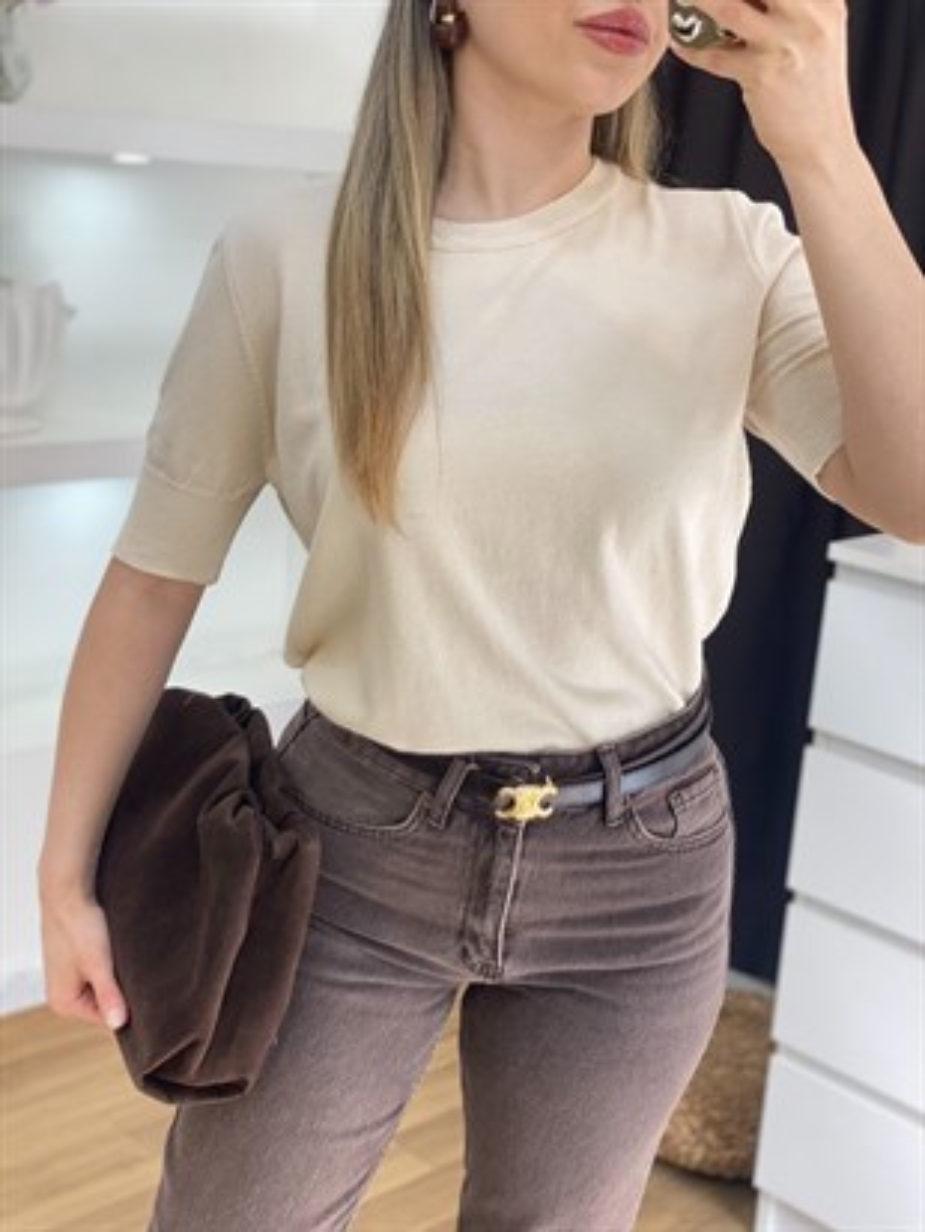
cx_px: 462
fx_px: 1852
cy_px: 616
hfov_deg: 28.0
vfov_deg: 36.8
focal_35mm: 52
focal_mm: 6
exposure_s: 1/100
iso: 40
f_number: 2
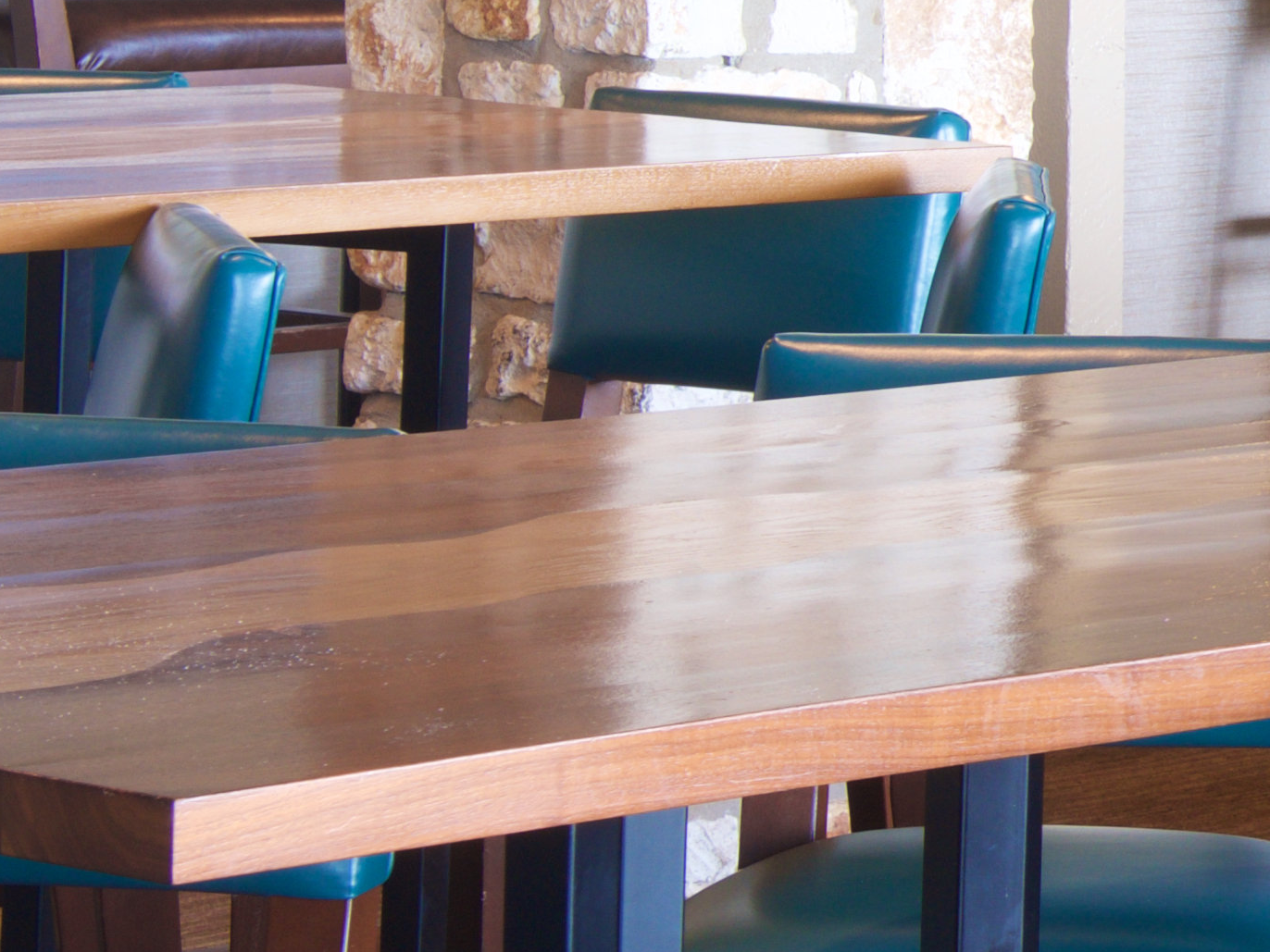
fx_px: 8145
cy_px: -231
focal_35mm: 222
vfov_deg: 6.6
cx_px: 2715
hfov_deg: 8.4
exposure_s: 1
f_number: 11
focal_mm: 44
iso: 200
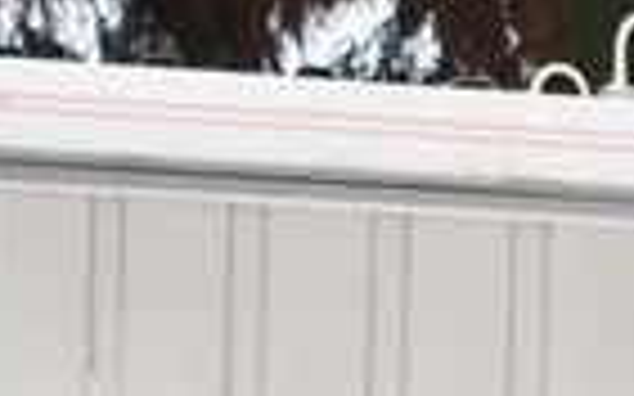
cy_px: 1235
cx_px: 1965
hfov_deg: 8.6
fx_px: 3454
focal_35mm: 200
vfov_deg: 6.0
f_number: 4
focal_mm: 18
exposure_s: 1/60
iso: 200
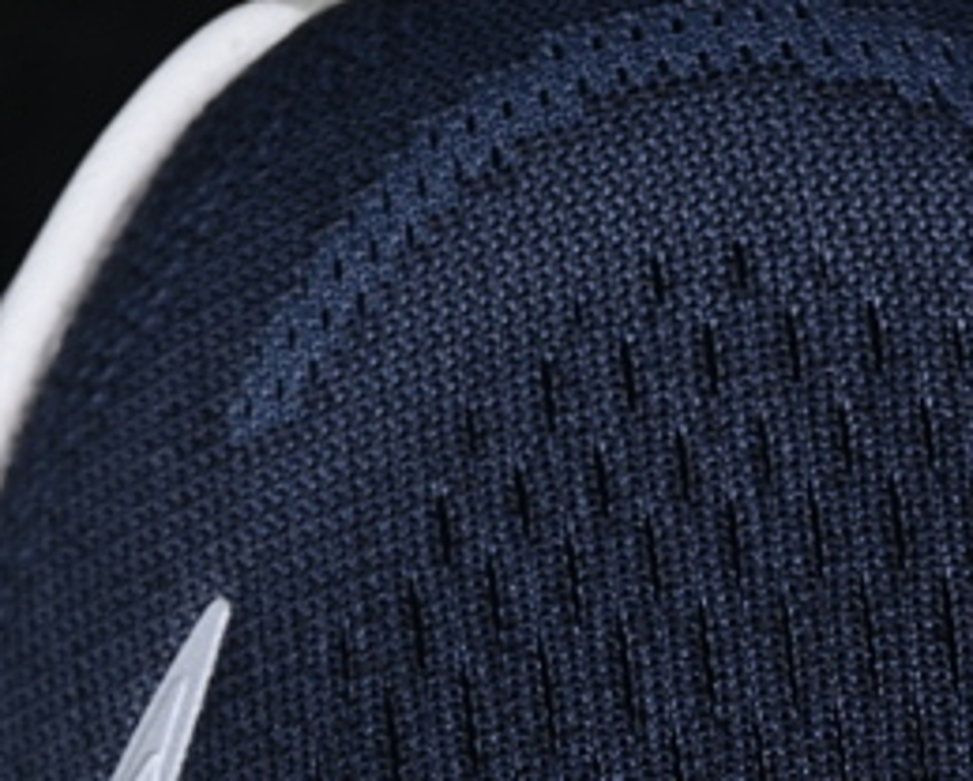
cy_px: 1111
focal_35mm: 293
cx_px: 699
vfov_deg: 5.3
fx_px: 8450
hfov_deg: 6.6
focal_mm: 50
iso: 160
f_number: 6.3
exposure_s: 1/60
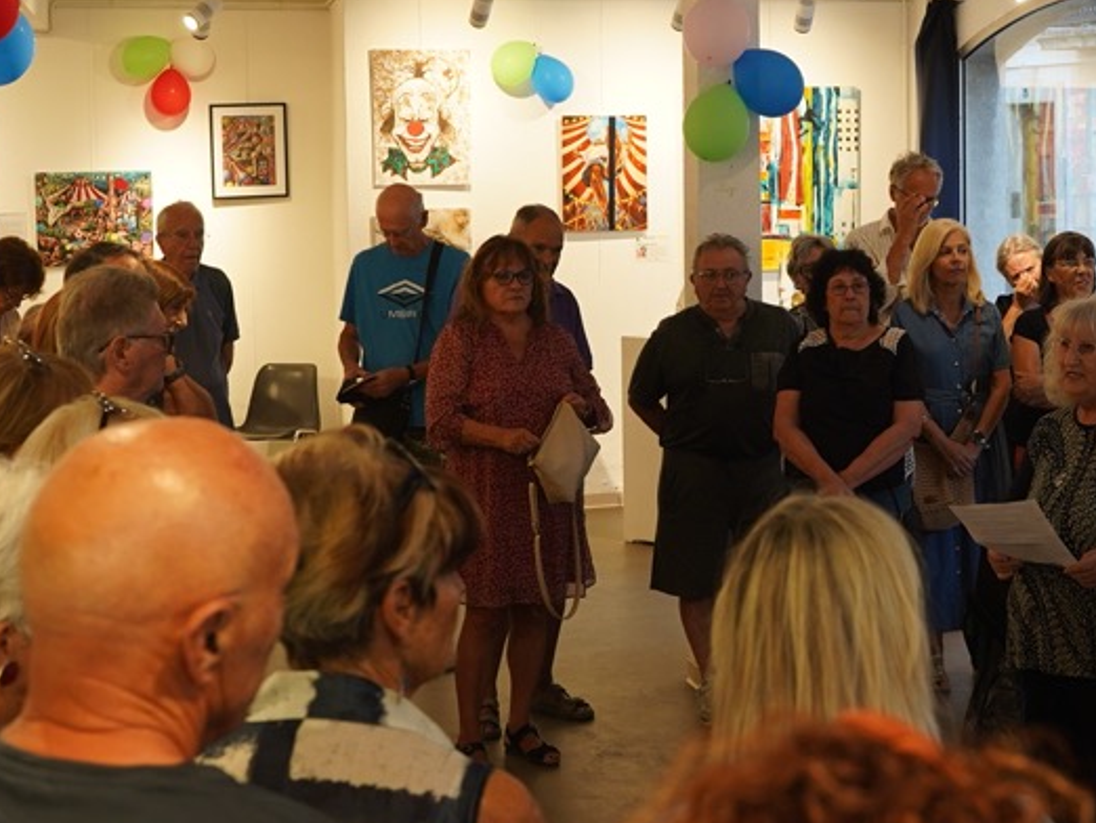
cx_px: 947
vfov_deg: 22.2
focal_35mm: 66
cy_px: 308
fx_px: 2091
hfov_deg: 28.4
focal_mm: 28
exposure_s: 1/160
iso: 500
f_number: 4
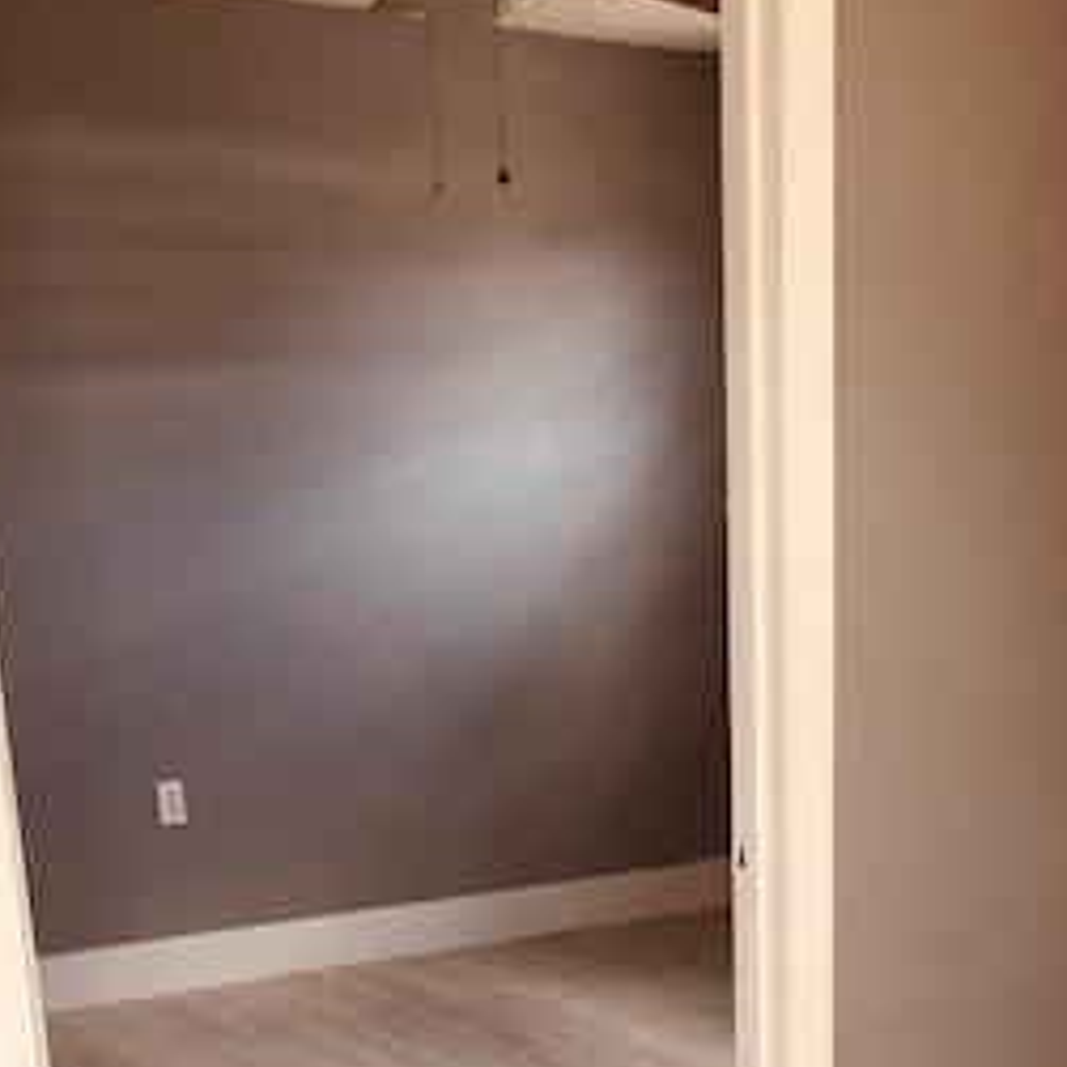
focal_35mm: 63
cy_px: 1203
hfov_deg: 27.2
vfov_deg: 25.2
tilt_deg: -18.1
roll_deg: +2.8
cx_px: 697
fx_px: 2197
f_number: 1.8
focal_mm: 3.99
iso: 32
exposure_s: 1/30
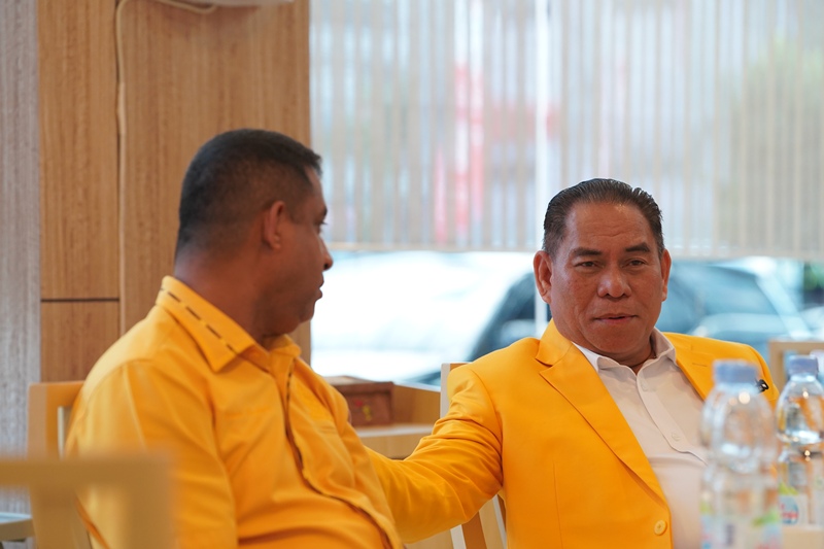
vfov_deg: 9.7
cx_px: 412
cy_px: 274
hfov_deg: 14.5
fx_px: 3249
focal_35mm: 142
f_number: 4
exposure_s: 1/160
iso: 2000
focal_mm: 142
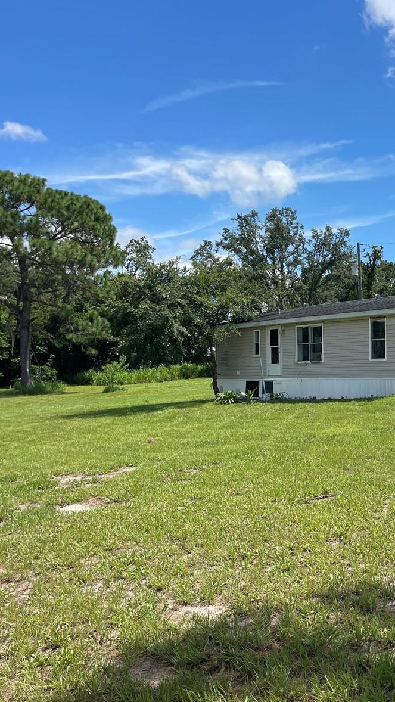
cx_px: 436
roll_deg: +0.9
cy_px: 346
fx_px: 689
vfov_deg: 54.0
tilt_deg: +0.7
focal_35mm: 37
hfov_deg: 28.9
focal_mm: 5.1
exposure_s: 1/4348
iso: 50
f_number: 1.6
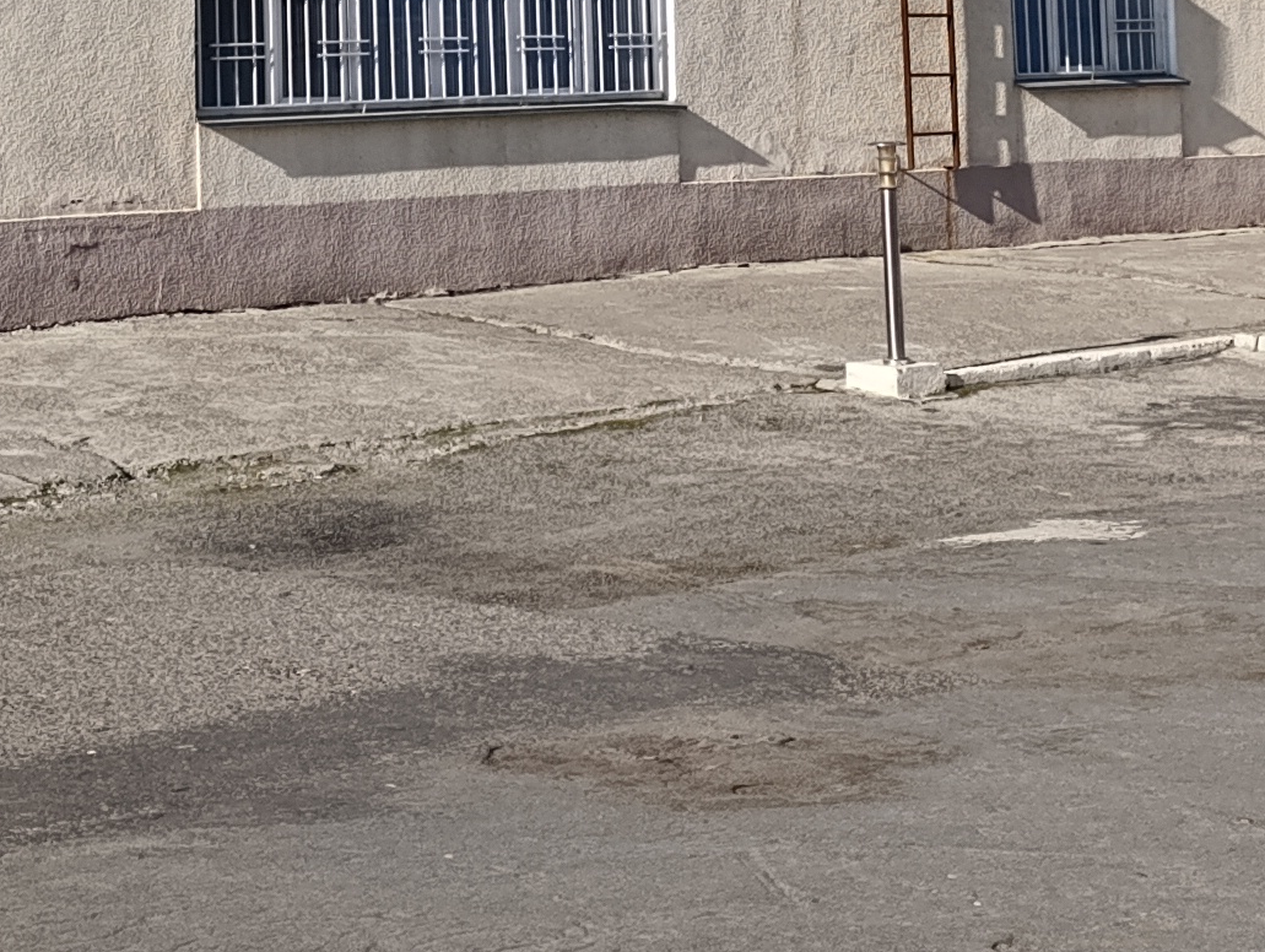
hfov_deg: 21.4
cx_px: 401
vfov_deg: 15.5
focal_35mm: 91
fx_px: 3330
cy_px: -269
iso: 50
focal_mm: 6.14
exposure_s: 1/843
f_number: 1.6
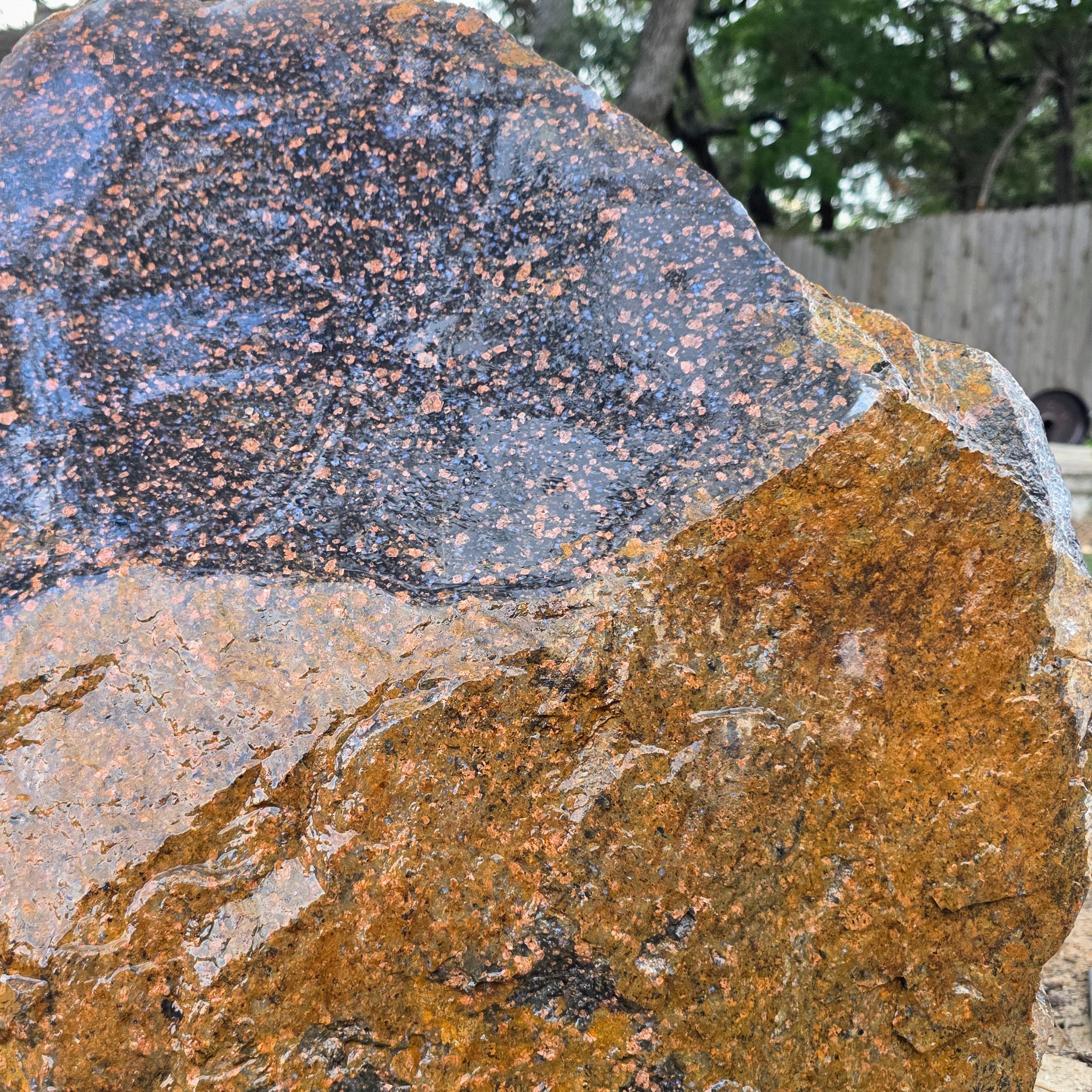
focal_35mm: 34
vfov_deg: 48.2
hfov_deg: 47.8
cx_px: 380
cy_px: 638
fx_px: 1213
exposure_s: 1/180
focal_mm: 6.3
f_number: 1.7
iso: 160
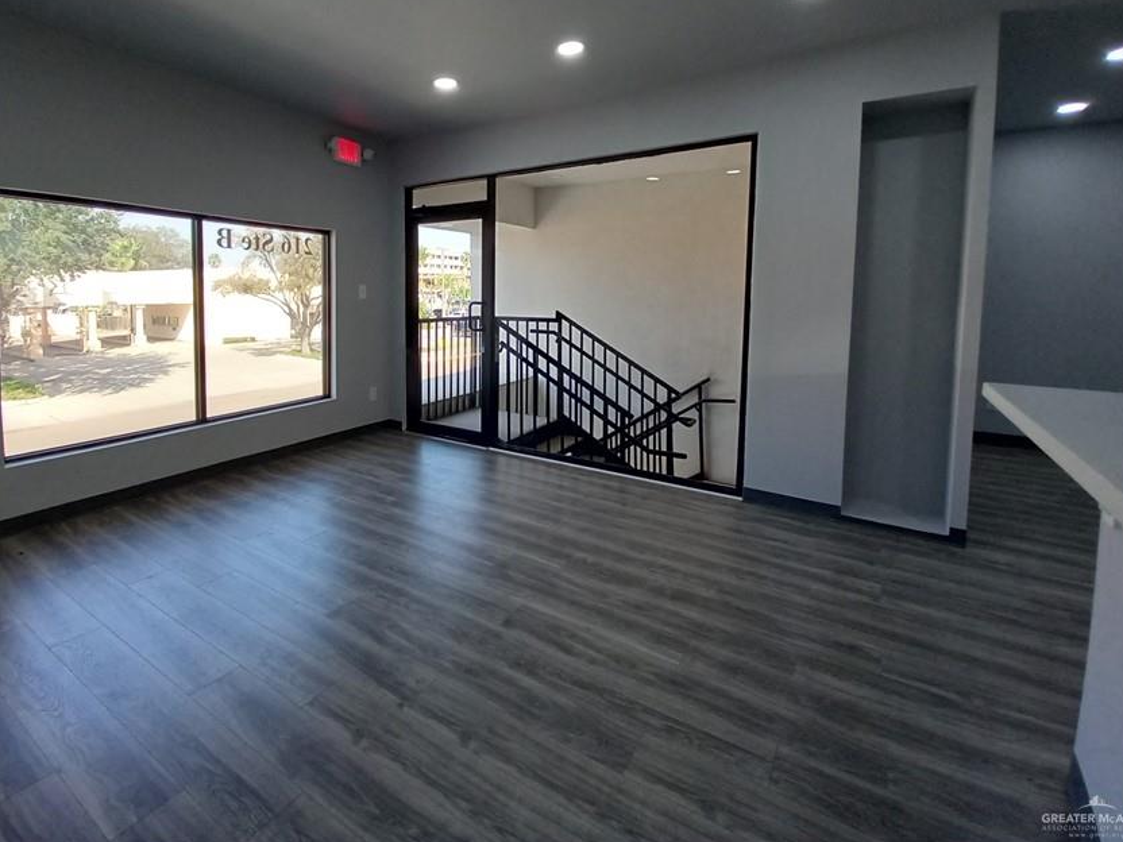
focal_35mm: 16
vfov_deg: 77.1
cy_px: 329
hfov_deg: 93.7
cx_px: 474
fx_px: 519
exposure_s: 1/120
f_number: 2.2
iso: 80
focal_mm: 1.13
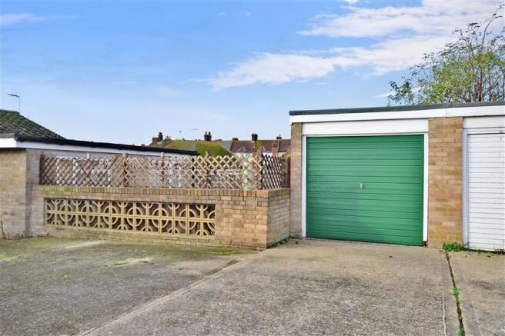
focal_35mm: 30
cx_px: 252
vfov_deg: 43.6
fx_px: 421
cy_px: 168
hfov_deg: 61.9
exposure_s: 1/125
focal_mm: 20
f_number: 5.6
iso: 200
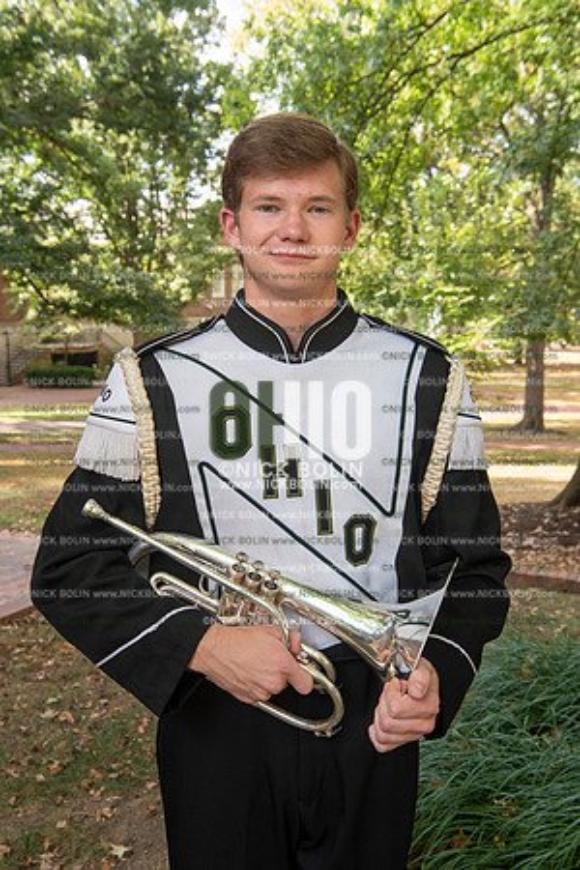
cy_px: 435
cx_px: 290
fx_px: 1015
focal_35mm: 42
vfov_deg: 46.4
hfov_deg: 31.9
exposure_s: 1/100
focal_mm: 42
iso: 500
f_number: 8
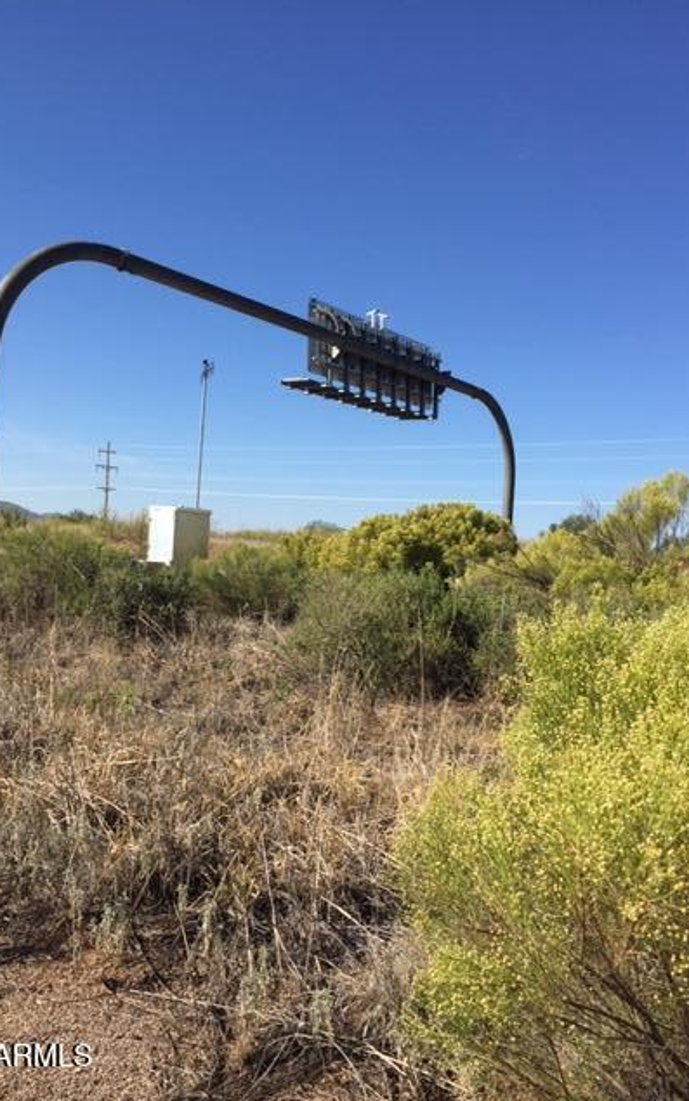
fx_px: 931
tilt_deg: -2.8
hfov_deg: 40.6
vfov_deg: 61.2
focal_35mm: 31
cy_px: 550
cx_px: 325
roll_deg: -4.0
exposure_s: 1/2083
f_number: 2.2
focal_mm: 4.15
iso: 32
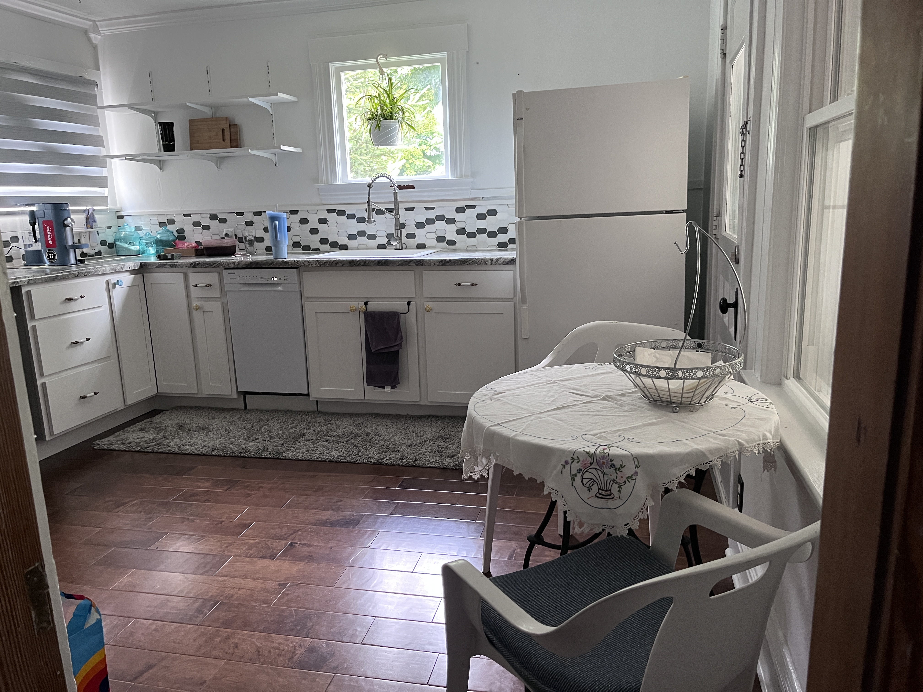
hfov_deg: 67.3
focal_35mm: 26
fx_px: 693
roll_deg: +1.7
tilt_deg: -11.6
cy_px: 346
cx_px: 462
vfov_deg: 53.1
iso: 250
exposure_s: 1/60
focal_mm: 5.1
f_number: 1.6
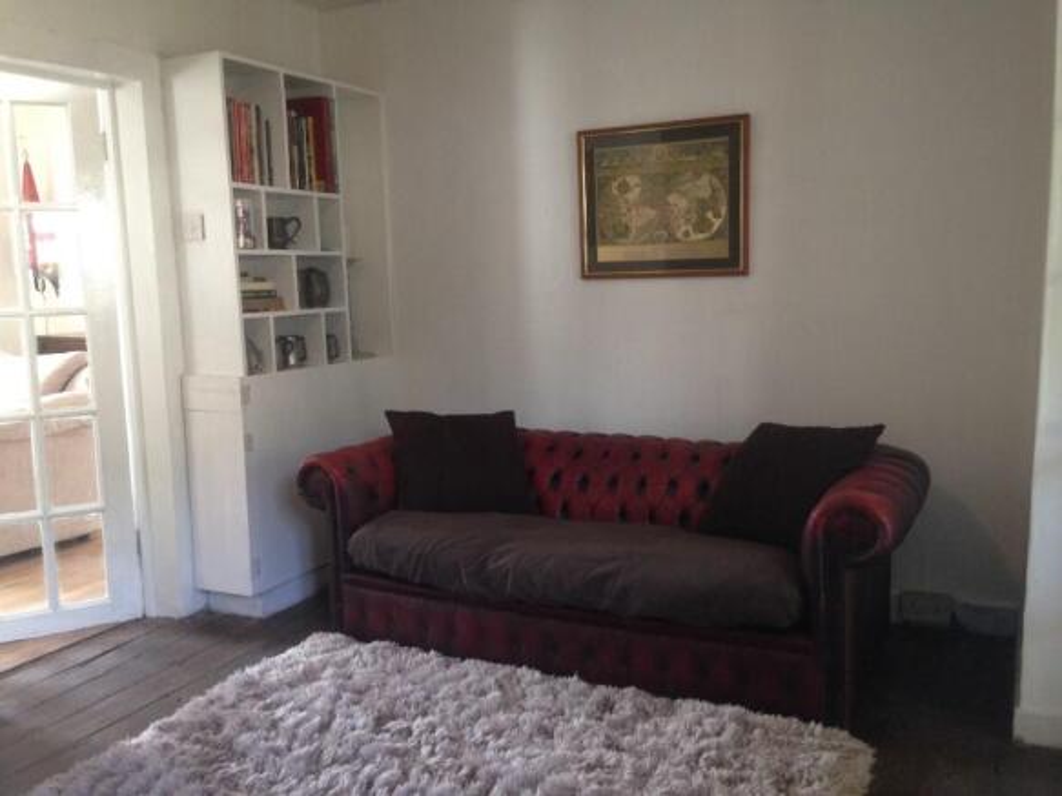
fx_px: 1012
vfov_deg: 42.9
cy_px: 398
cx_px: 531
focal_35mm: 33
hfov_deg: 55.4
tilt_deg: -6.3
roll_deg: +1.9
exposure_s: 1/20
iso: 125
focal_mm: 4.12
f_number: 2.4
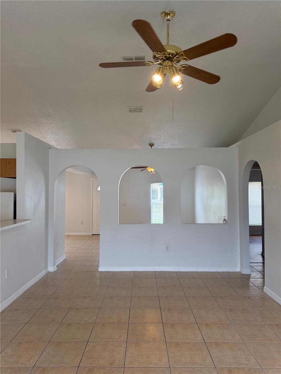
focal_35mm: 24
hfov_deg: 56.8
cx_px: 140
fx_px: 260
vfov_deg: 71.6
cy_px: 187
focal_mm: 6.76
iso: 160
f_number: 1.78
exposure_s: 1/240
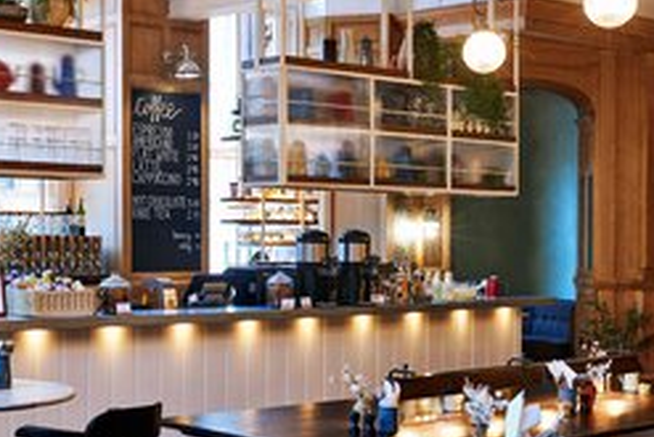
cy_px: 119
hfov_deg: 29.0
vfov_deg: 19.9
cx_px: 132
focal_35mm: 68
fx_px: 1236
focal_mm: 35
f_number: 11
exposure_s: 1.6
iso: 100
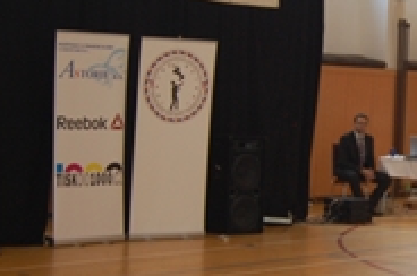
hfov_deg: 16.2
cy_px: 158
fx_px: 1411
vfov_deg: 11.2
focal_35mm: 122
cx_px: 496
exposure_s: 1/60
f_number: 4.2
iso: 400
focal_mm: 30
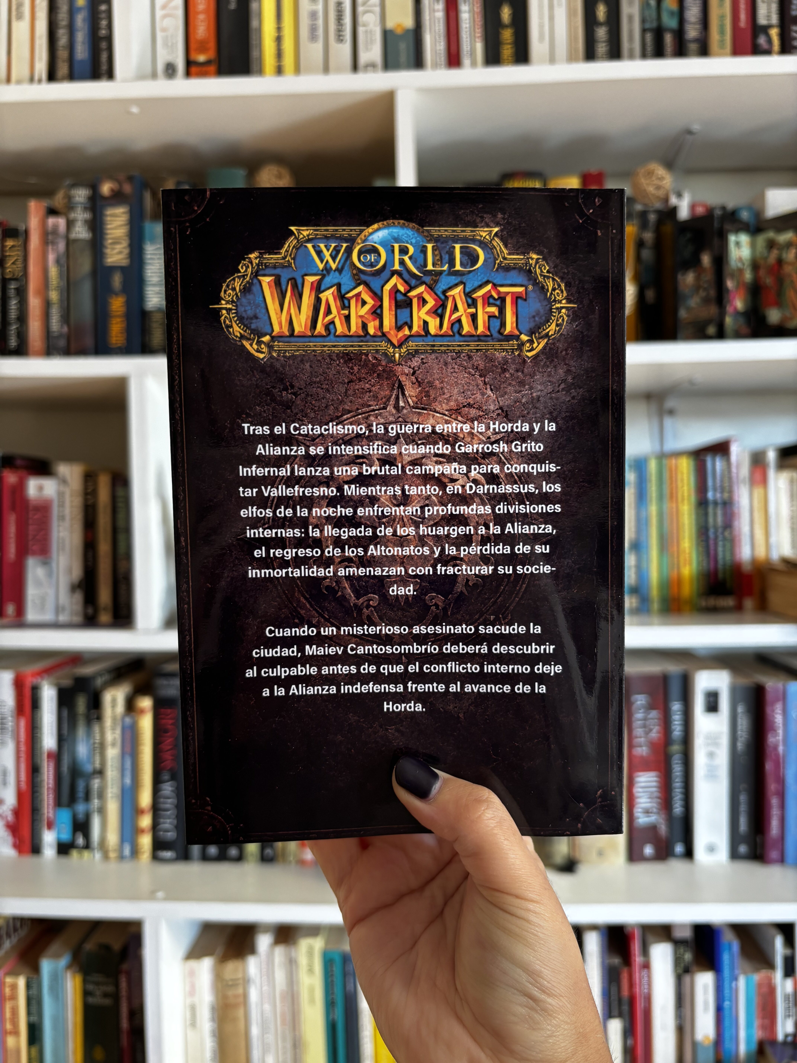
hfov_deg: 53.1
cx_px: 398
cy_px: 532
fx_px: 798
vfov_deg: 67.3
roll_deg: +0.5
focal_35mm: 26
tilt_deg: -1.3
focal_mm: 5.96
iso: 125
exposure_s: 1/81
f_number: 1.6
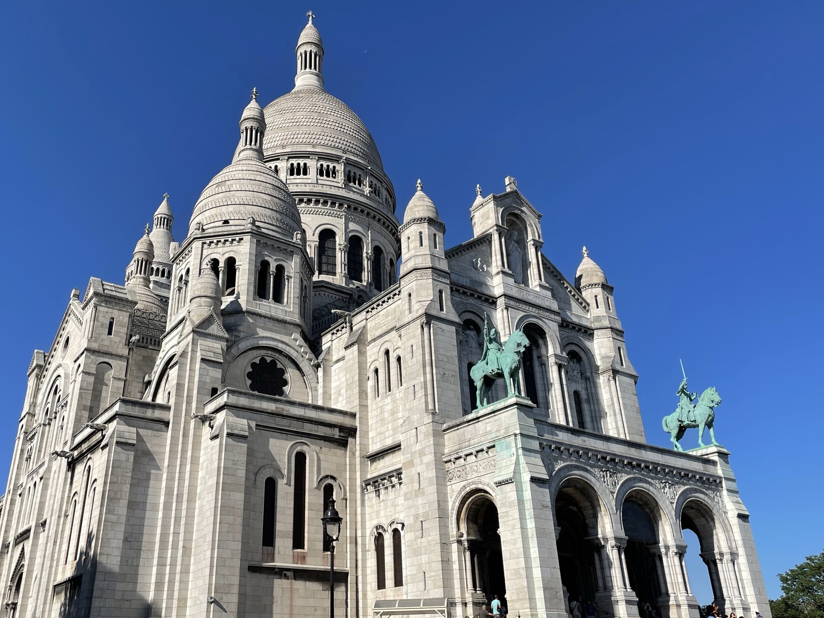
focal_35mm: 31
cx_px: 356
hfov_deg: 58.1
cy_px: 300
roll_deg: +0.9
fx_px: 738
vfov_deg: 45.4
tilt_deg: +27.6
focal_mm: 4.2
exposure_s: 1/4831
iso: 32
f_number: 1.6
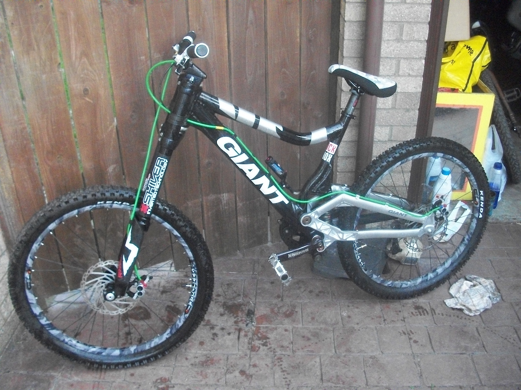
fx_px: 527
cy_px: 195
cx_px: 260
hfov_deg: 52.6
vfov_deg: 40.7
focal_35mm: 35
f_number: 3.1
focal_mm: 6.3
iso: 640
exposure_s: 1/80
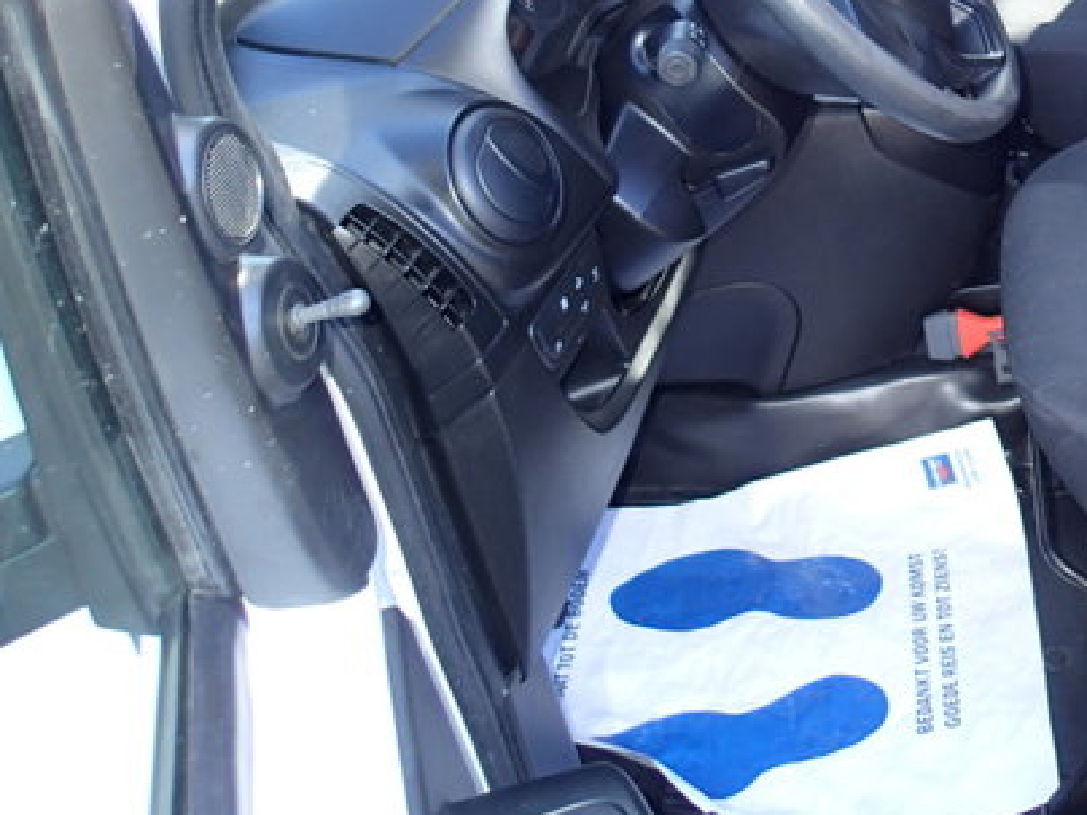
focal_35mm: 47
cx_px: 979
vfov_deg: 29.5
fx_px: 1476
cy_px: 65
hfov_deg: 37.7
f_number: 2
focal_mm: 4.5
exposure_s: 1/80
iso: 100
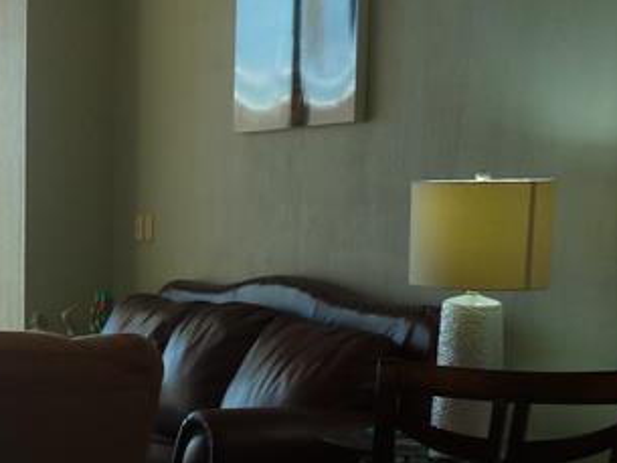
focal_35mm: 84
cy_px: 447
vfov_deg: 17.2
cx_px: -259
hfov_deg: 20.5
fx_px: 1498
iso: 80
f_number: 3.3
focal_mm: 4.1
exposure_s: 1/60
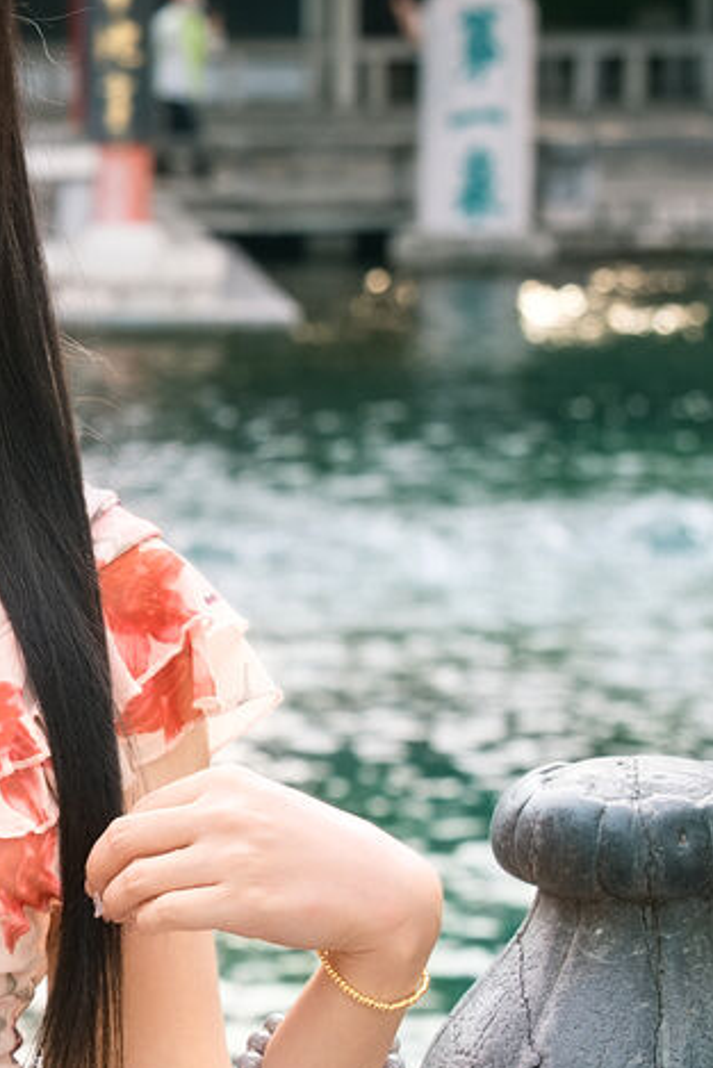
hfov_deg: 8.4
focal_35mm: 161
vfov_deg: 12.7
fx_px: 4779
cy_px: 815
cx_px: -171
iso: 320
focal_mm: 42
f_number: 4
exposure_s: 1/125
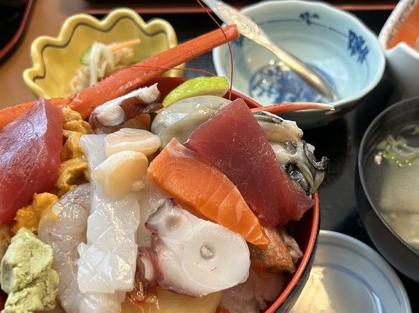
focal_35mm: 36
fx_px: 435
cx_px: 247
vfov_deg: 39.5
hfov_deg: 51.1
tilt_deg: -55.6
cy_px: 183
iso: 125
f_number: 1.5
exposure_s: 1/50
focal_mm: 5.7
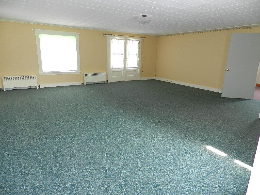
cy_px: 98
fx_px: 173
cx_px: 130
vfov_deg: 58.9
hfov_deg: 73.9
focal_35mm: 23
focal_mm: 4
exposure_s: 1/30
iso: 200
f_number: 3.4
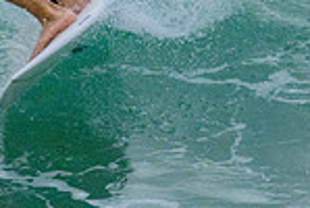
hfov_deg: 0.6
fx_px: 29647
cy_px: -116
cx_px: -215
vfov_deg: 0.4
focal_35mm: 3436
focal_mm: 800
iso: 2800
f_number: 11
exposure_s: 1/2000
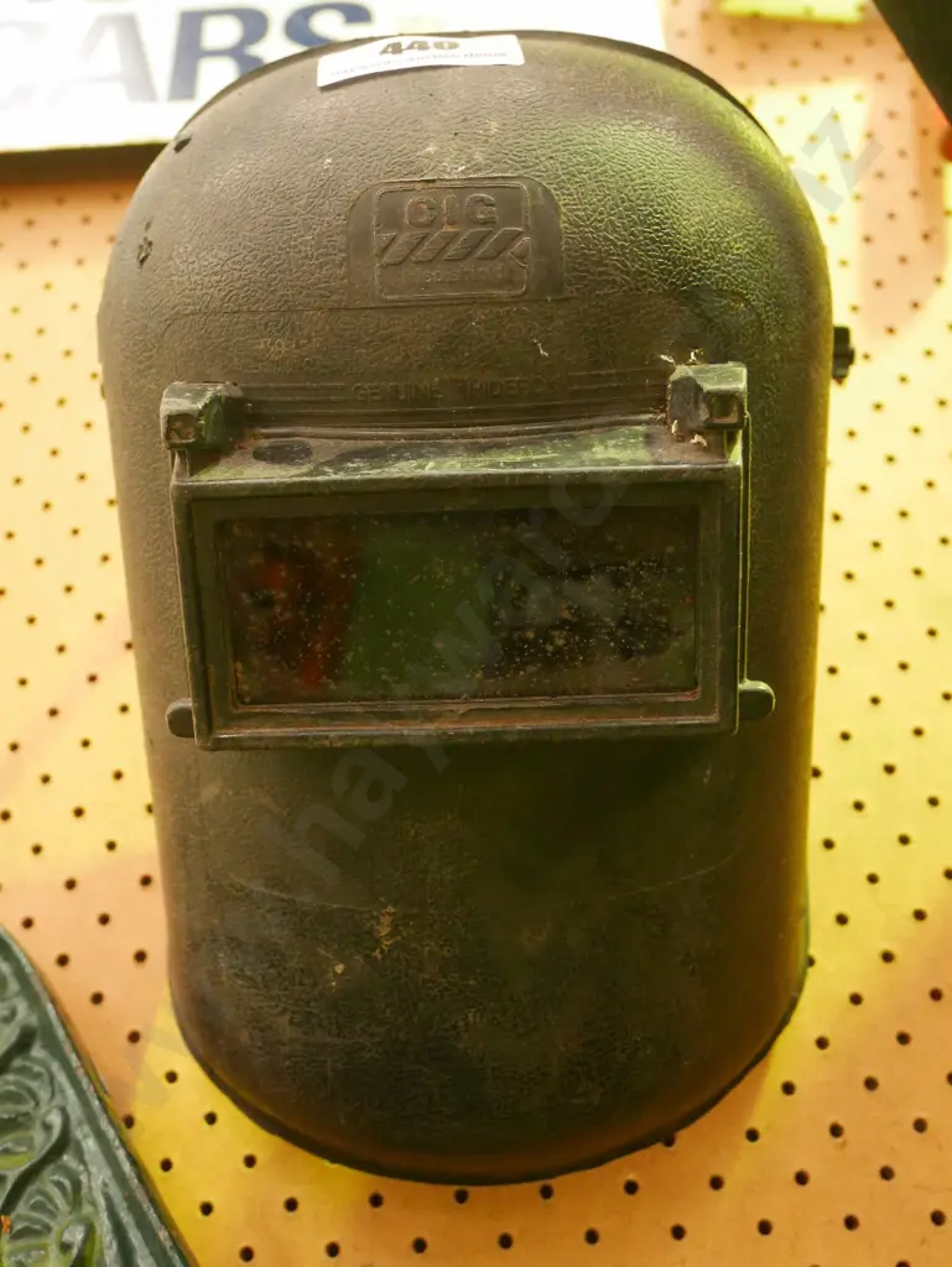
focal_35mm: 36
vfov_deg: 51.3
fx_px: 1319
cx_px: 476
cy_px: 634
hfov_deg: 39.7
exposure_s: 1/60
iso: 3200
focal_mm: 18
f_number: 4.2
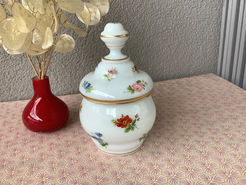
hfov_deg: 58.4
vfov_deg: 45.4
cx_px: 123
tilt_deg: -20.7
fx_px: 220
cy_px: 92
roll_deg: +2.3
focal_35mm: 31
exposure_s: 1/120
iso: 50
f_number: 2.4
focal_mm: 3.3
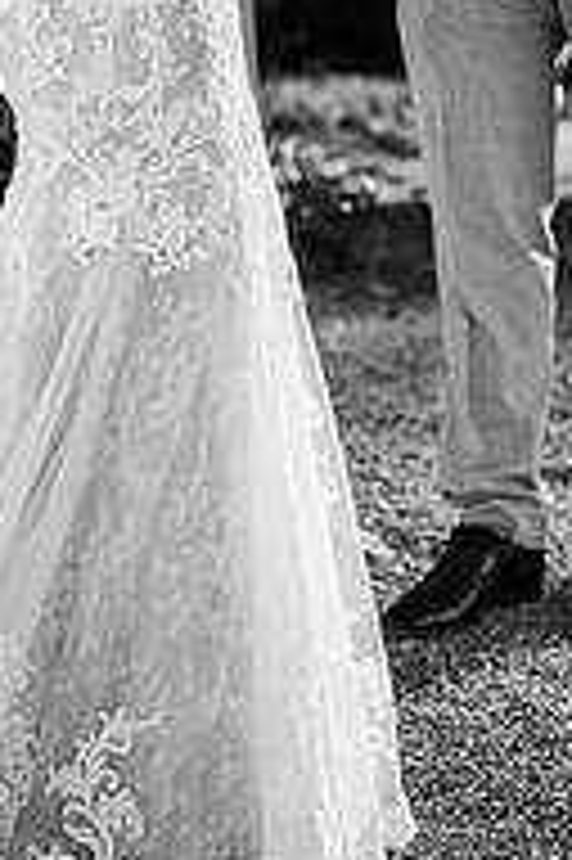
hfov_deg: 6.9
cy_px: -14
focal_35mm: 200
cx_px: 381
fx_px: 4775
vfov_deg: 10.2
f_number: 2.2
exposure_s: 1/200
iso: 1400
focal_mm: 85
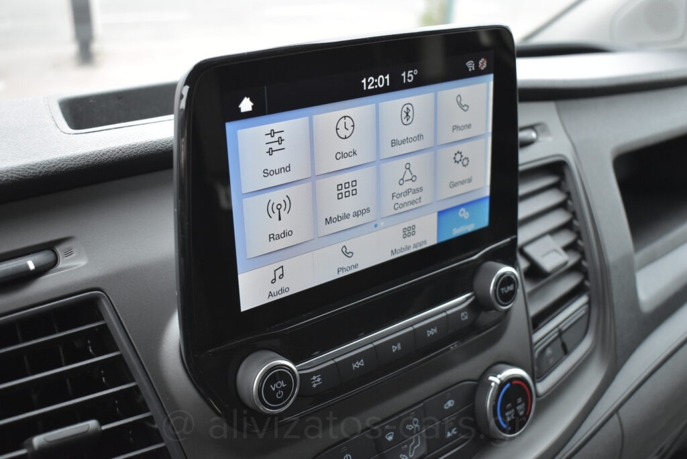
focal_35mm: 40
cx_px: 344
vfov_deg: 33.1
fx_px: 773
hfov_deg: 47.9
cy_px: 230
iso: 1600
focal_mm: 27
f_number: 4
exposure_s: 1/500
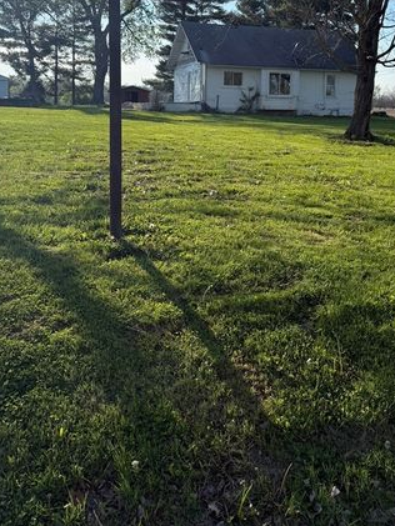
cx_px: 226
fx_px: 578
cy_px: 147
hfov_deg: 37.7
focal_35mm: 38
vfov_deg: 47.5
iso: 100
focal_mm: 6.76
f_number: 1.78
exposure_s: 1/5319
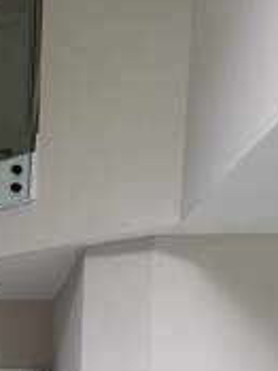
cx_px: -185
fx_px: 943
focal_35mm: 88
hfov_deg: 15.0
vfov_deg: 20.7
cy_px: 454
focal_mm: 6.76
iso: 640
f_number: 1.78
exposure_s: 1/60
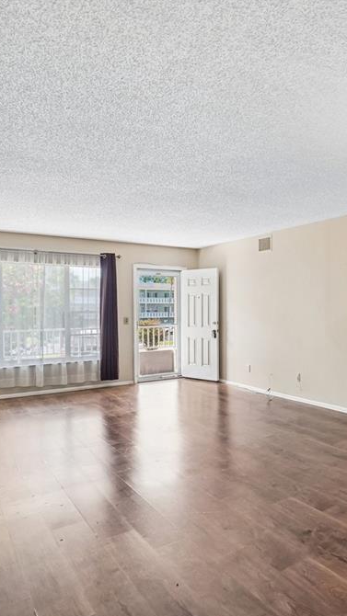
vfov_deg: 76.3
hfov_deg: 45.2
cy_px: 311
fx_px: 392
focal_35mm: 24
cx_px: 281
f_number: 8
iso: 500
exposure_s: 1/30
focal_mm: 10
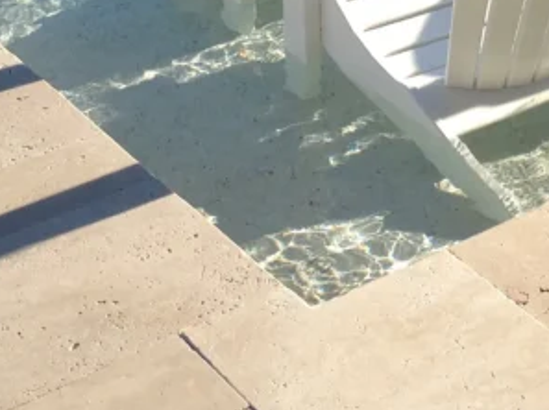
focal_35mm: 118
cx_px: 579
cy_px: -205
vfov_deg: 12.0
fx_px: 1869
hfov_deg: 16.3
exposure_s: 1/767
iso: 50
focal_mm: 4.28
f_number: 2.4
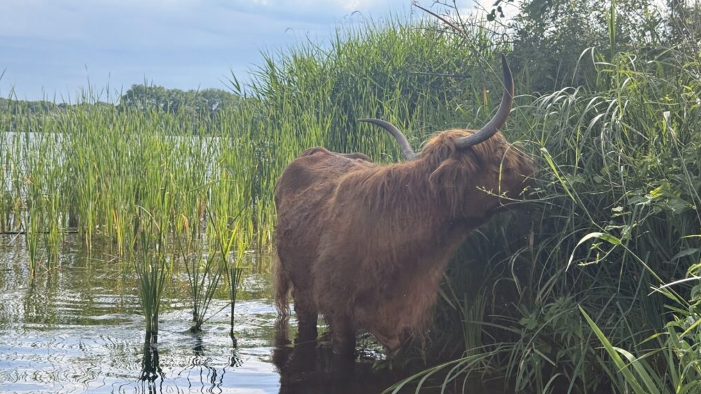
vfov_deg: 22.6
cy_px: 214
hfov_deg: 39.2
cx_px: 353
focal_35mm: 53
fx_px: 985
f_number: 1.78
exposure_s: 1/1754
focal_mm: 6.76
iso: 80
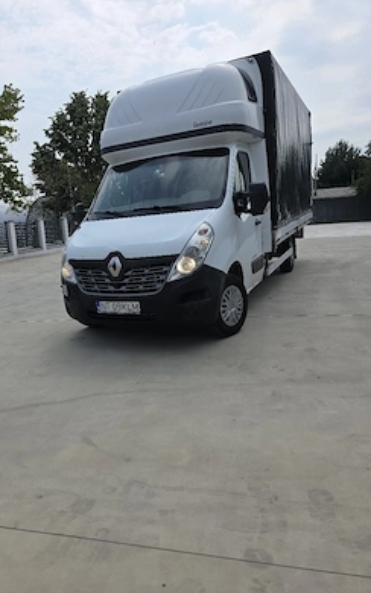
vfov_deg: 72.5
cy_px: 295
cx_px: 144
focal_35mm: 25
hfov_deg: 48.9
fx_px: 404
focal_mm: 6.3
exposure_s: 1/1429
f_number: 1.7
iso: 12
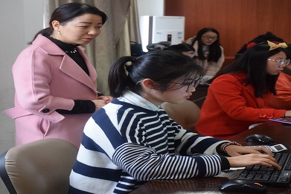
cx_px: 146
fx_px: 388
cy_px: 97
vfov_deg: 28.0
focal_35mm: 48
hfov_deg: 41.1
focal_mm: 32
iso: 2000
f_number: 4
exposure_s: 1/60
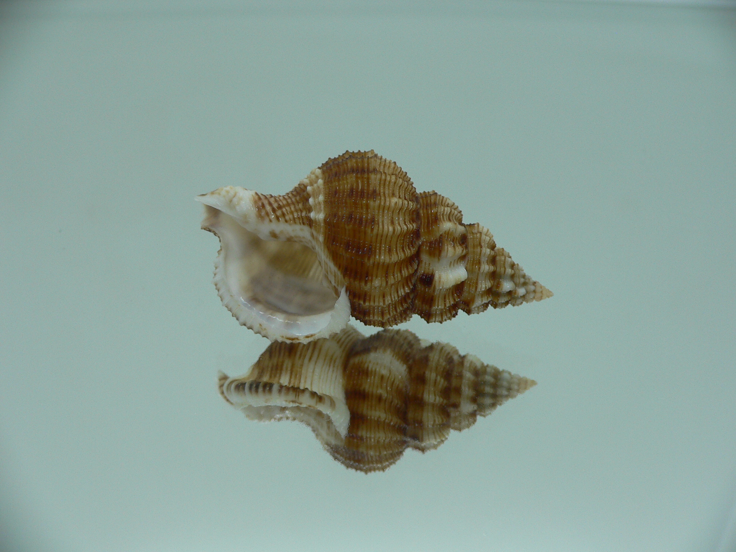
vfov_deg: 40.7
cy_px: 276
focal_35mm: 35
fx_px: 744
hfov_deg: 52.6
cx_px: 368
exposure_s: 1/60
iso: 80
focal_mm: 4.6
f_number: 2.8
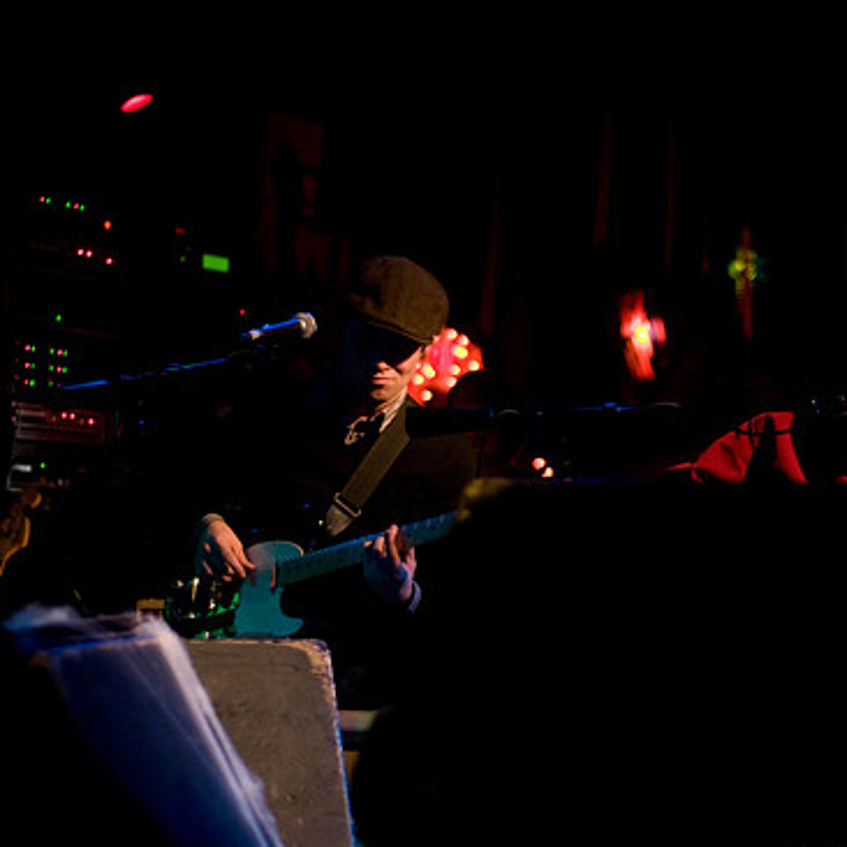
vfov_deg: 17.2
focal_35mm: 101
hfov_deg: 17.1
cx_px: 643
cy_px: 436
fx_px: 2796
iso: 1000
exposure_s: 1/50
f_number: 1.8
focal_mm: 50
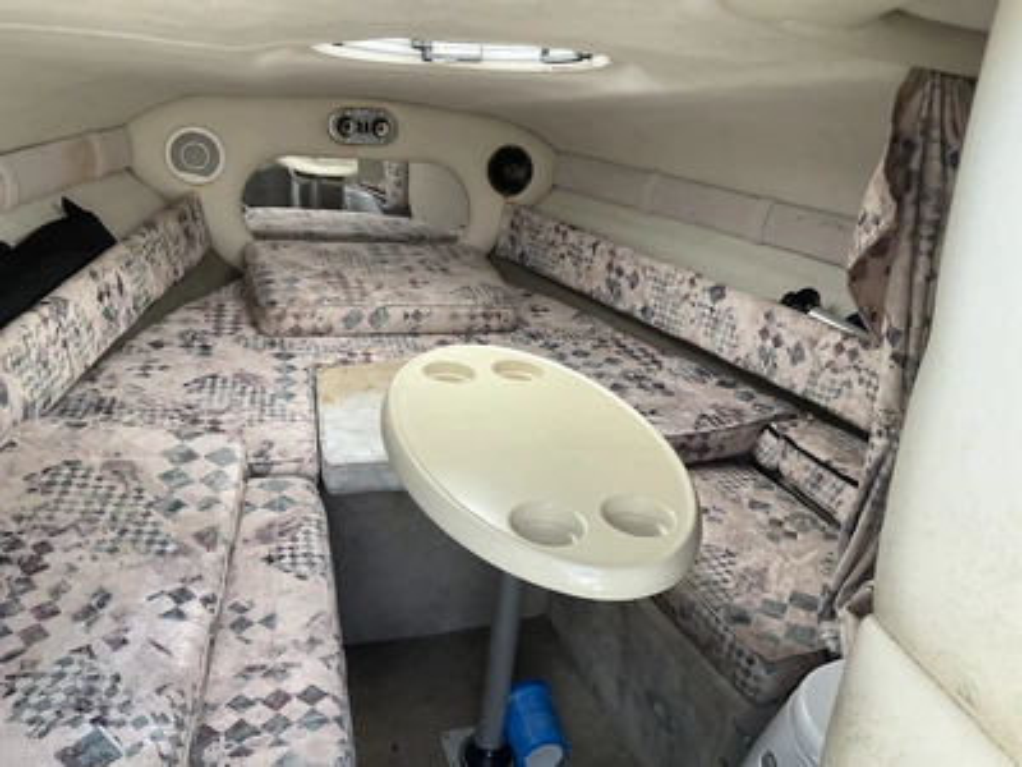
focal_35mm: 29
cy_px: 384
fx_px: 856
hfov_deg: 61.7
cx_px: 511
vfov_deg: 48.2
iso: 25
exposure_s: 1/122
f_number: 1.8
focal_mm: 3
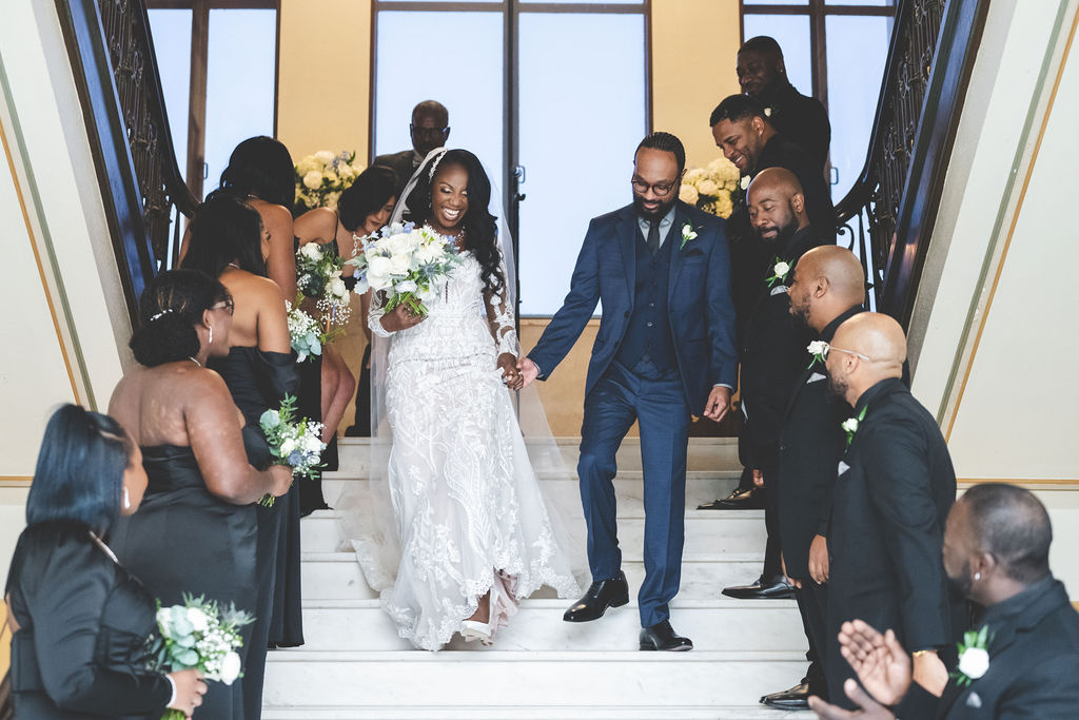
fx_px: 1647
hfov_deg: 36.3
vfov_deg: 24.6
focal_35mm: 55
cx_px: 516
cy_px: 329
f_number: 2.5
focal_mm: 50
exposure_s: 1/160
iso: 3200
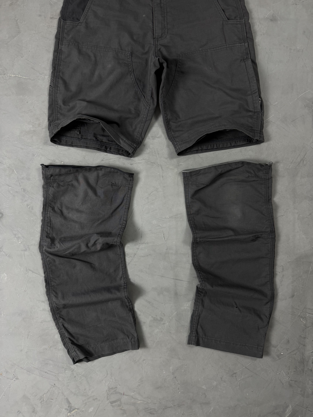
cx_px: 156
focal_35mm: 24
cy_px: 208
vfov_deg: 71.6
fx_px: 289
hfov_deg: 56.8
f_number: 1.78
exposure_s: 1/60
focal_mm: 6.76
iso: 125
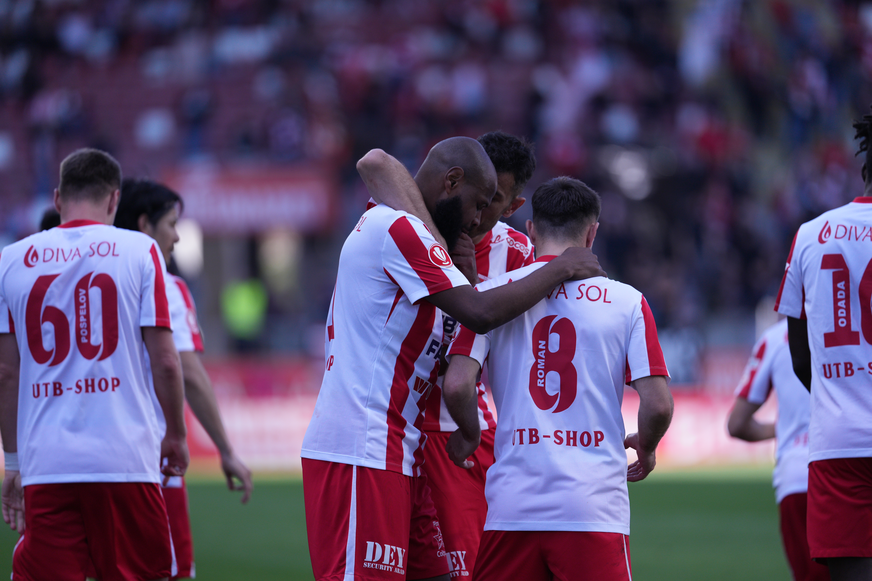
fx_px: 7266
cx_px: 436
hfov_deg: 6.9
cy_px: 290
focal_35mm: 300
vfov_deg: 4.6
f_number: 2.8
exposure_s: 1/2000
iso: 400
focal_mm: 300
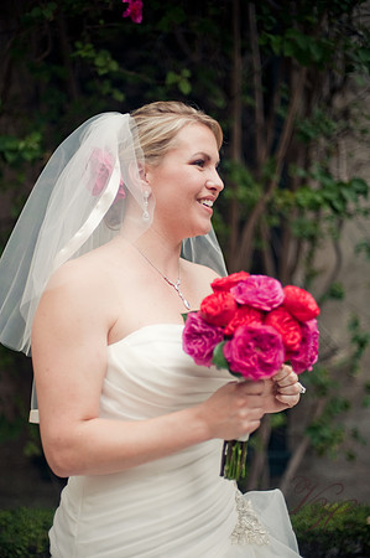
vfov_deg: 39.6
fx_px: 773
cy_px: 279
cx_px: 185
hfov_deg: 26.9
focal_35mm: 50
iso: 400
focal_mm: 50
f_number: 1.6
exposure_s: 1/2500
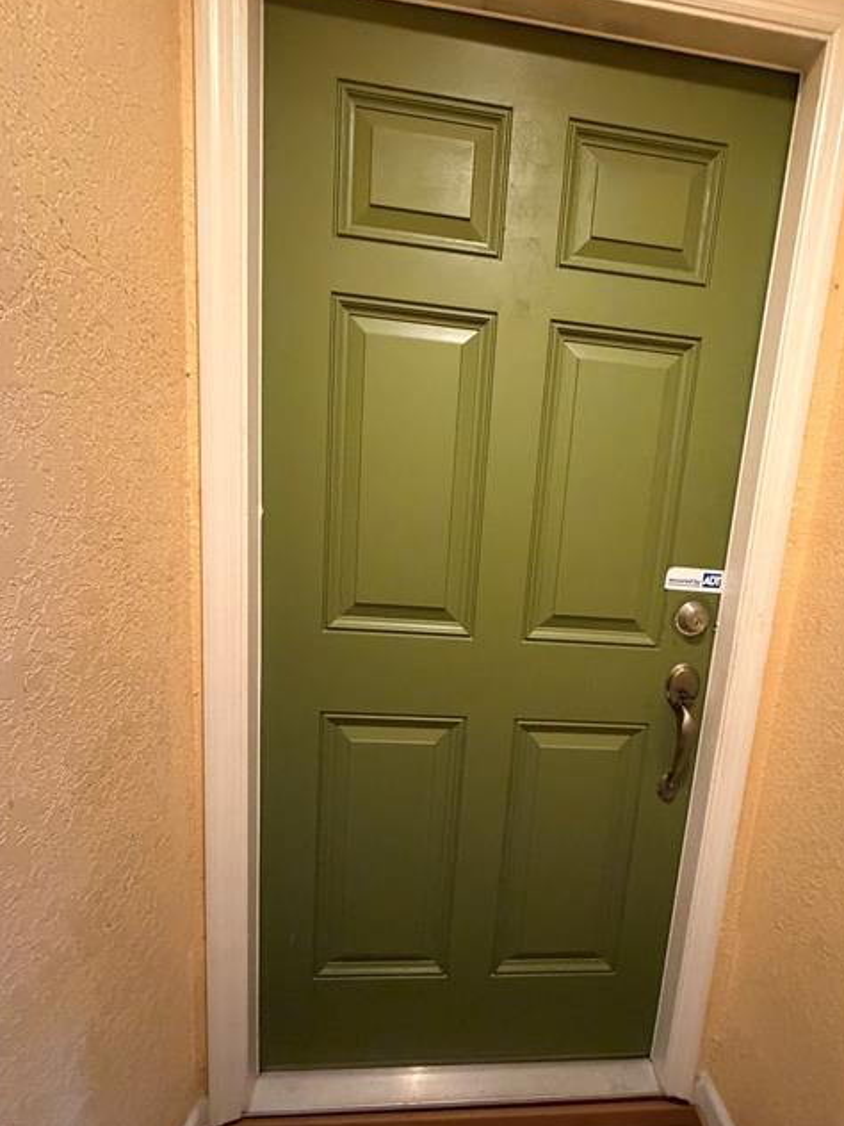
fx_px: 553
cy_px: 606
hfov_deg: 74.1
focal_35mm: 17
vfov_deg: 90.9
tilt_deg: -9.0
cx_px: 499
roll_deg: -4.7
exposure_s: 1/60
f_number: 2.2
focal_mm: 2.22
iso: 1250
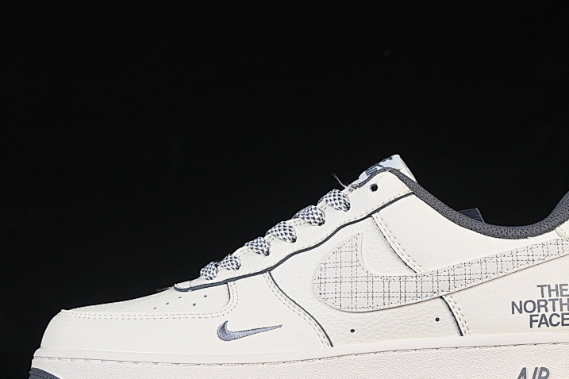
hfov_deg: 18.1
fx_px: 1786
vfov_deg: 12.1
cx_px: 334
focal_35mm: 113
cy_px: 242
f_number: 8
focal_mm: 50
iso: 160
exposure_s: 1/80
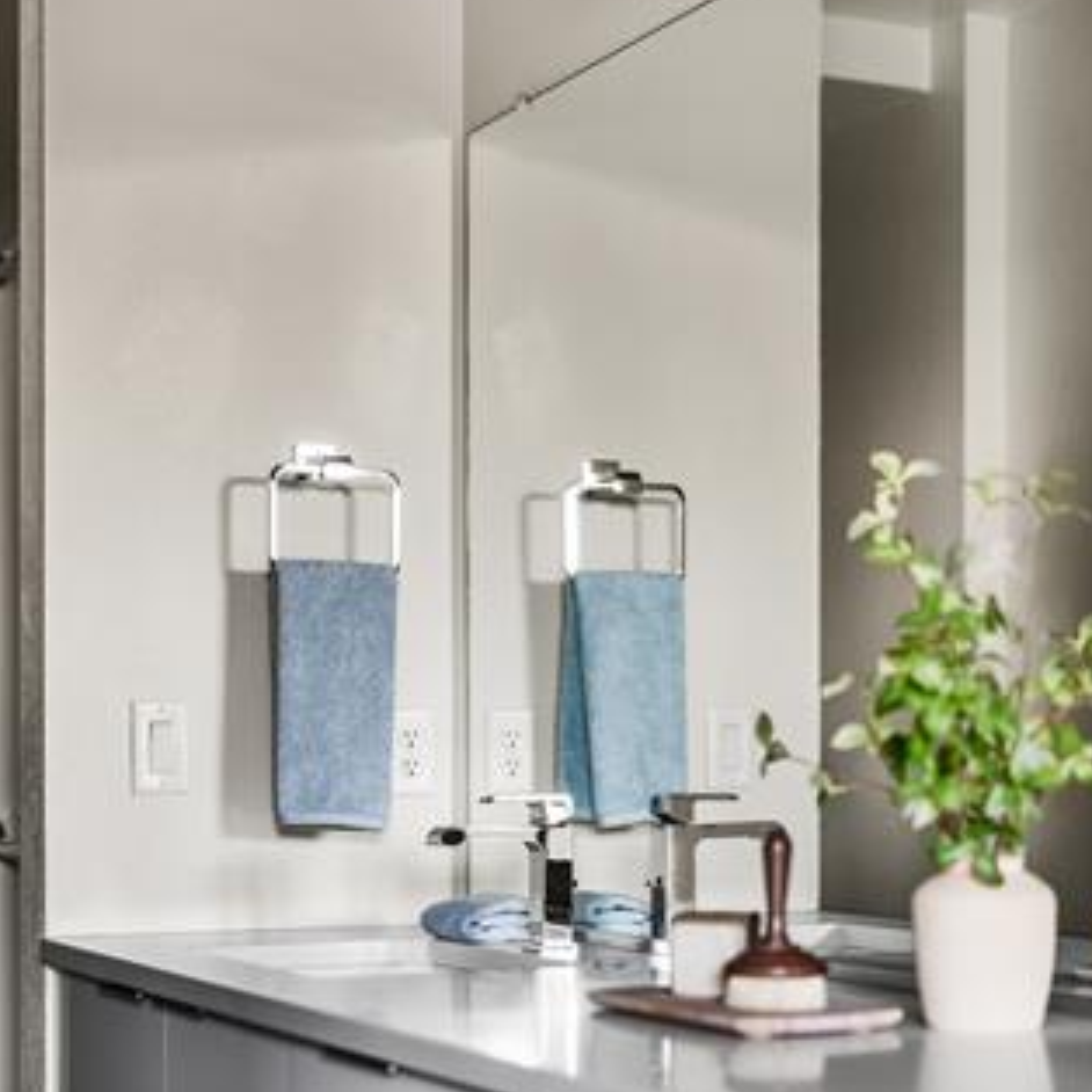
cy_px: 723
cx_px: 549
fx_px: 2320
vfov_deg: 26.3
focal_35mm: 65
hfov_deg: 26.5
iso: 160
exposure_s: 1/10
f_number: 1.8
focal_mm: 50
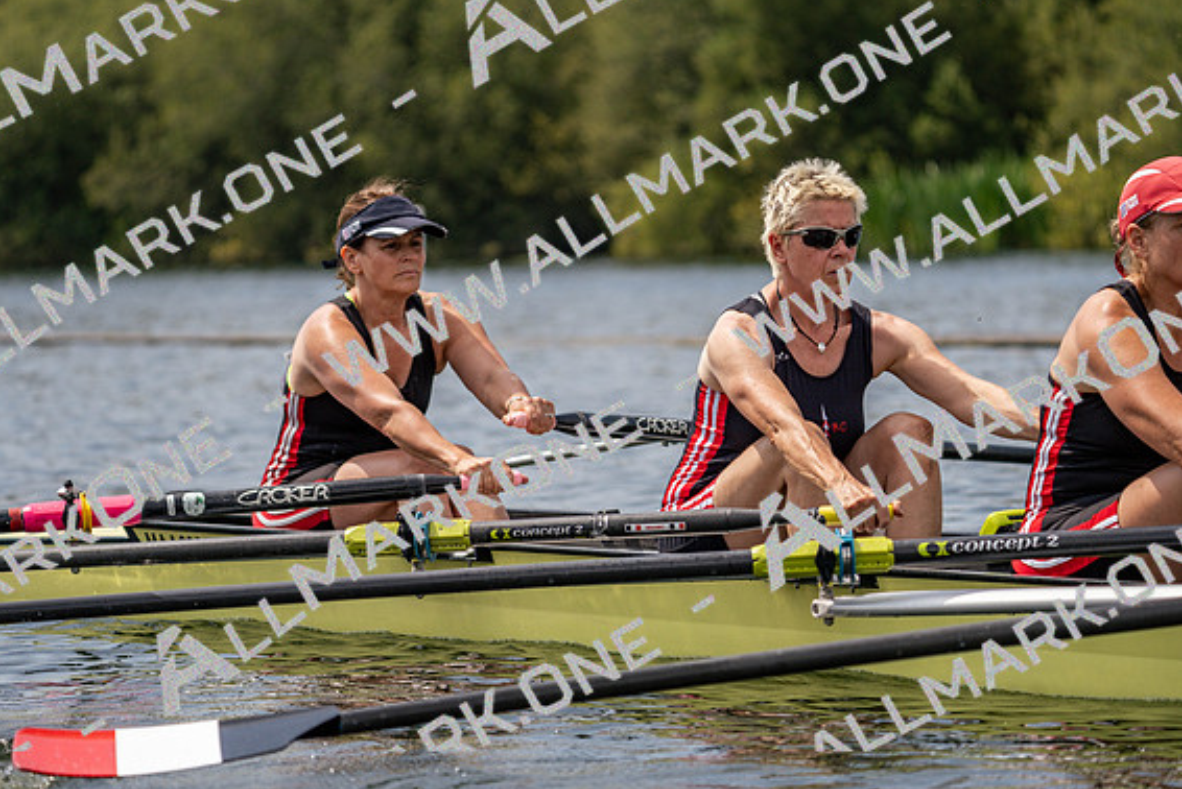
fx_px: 6734
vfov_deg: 6.7
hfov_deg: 10.0
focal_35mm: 205
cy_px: 393
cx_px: 581
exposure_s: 1/1600
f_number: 5.6
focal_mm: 200
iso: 200
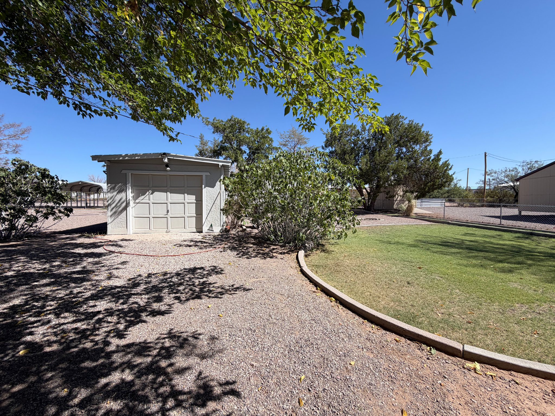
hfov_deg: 102.1
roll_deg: +0.4
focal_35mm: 14
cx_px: 278
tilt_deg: -0.9
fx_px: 224
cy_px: 208
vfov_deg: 85.7
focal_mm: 2.22
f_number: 2.2
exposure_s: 1/770
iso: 25
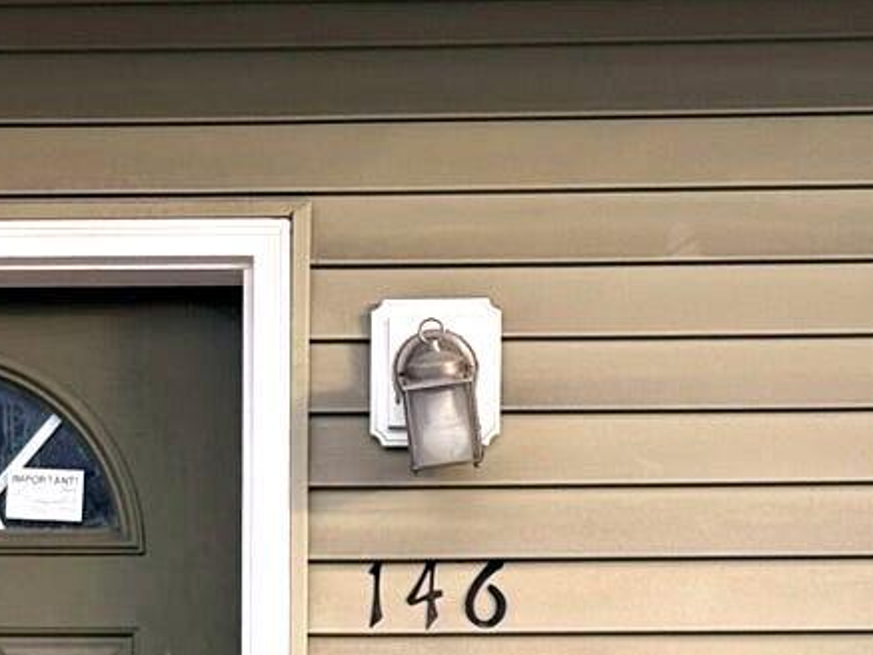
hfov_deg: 13.1
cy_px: 925
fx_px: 3784
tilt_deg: +3.1
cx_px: 253
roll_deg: -0.5
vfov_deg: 9.7
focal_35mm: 150
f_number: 1.78
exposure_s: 1/363
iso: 64
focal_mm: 6.76
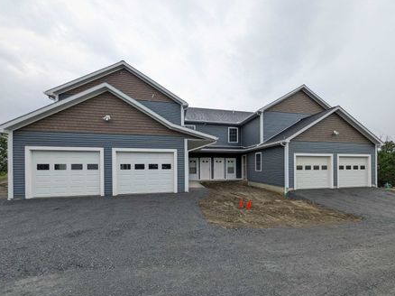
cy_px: 166
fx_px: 182
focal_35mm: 16
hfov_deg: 94.2
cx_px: 218
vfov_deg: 77.7
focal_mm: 1.83
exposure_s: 1/935
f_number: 2.2
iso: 59
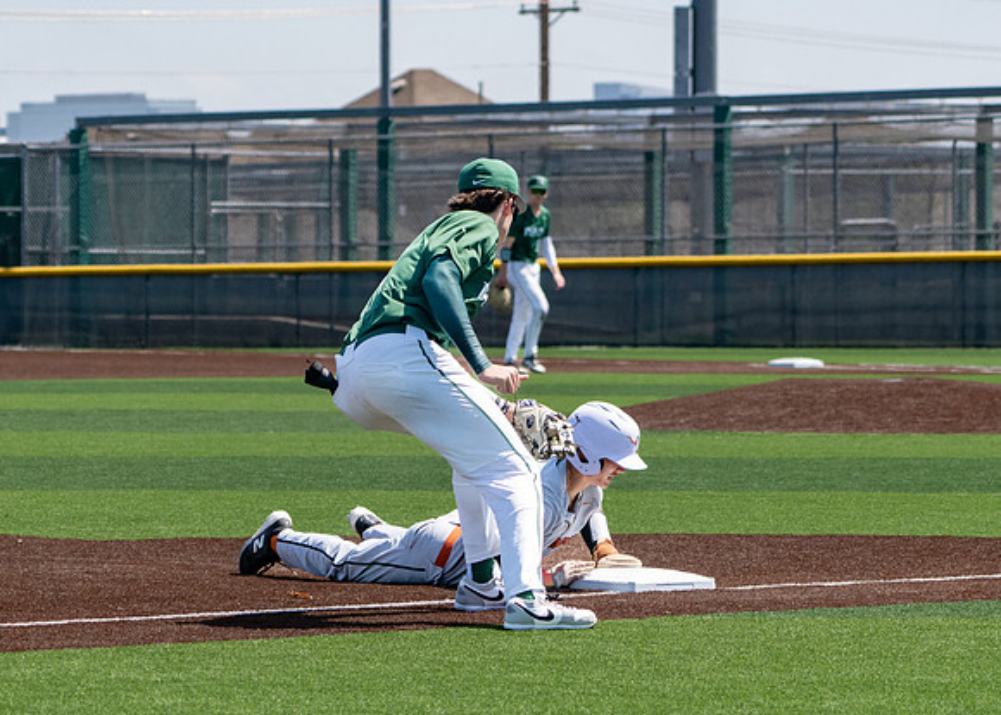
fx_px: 5965
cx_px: 412
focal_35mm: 210
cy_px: 331
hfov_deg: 9.6
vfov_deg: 6.9
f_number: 6.3
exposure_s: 1/2000
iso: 1000
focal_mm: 140
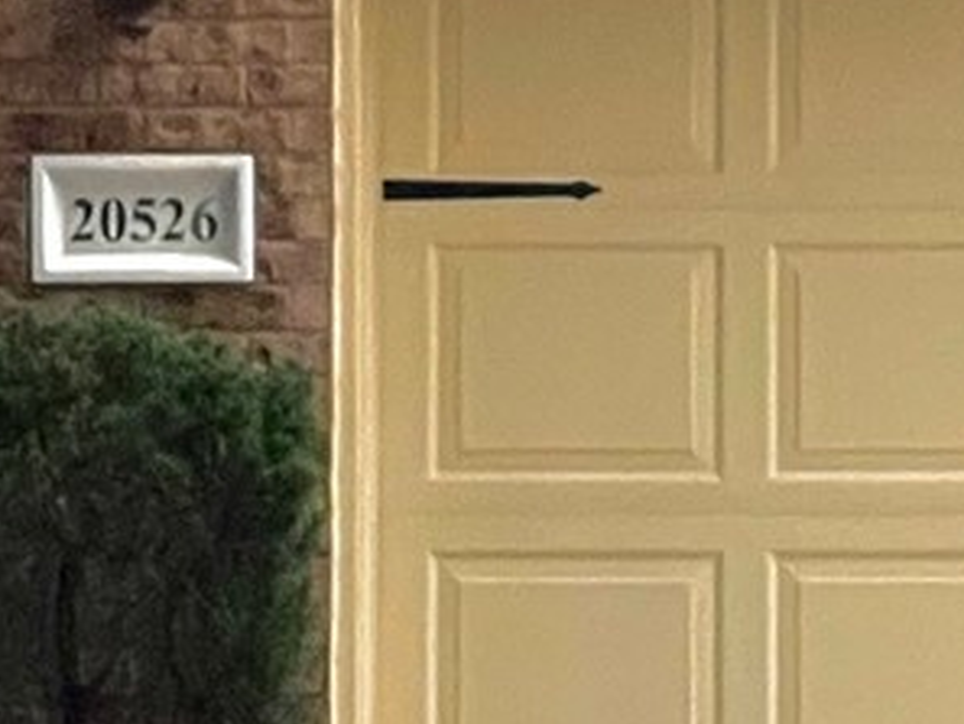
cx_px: 854
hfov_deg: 4.5
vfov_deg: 3.4
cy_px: -406
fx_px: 12286
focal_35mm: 441
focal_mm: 7.5
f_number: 2.2
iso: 400
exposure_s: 1/60
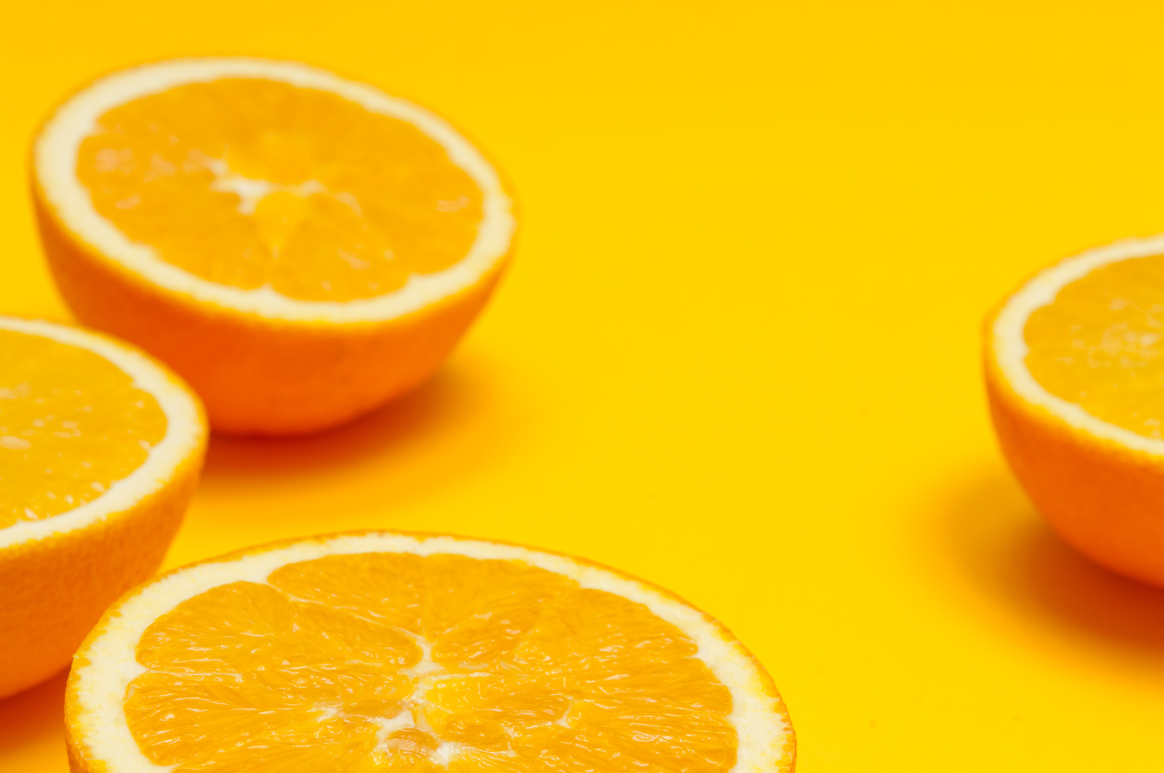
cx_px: 582
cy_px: 386
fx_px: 2664
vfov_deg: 16.5
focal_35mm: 82
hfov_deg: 24.6
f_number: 11
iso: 160
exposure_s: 1/160
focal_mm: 55
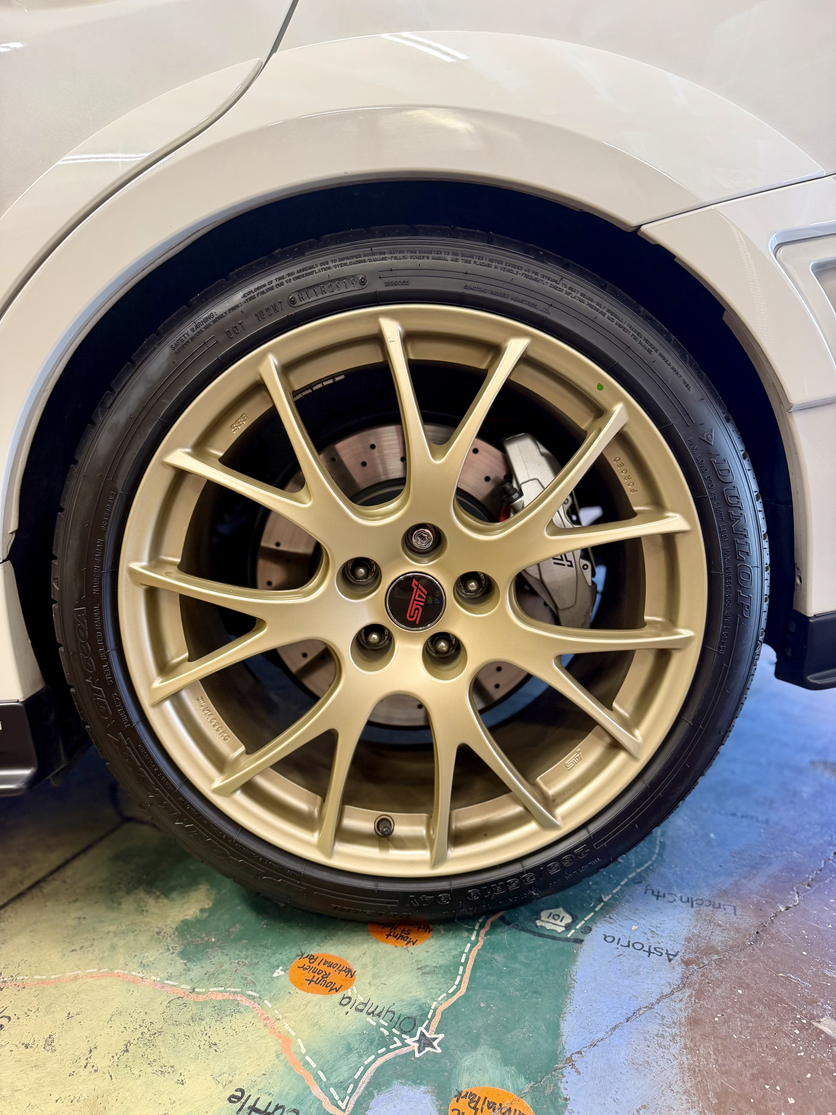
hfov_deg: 56.8
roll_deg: +3.0
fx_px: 773
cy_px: 558
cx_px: 418
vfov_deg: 71.6
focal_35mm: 24
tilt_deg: -13.1
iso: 160
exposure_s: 1/60
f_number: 1.78
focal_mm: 6.76
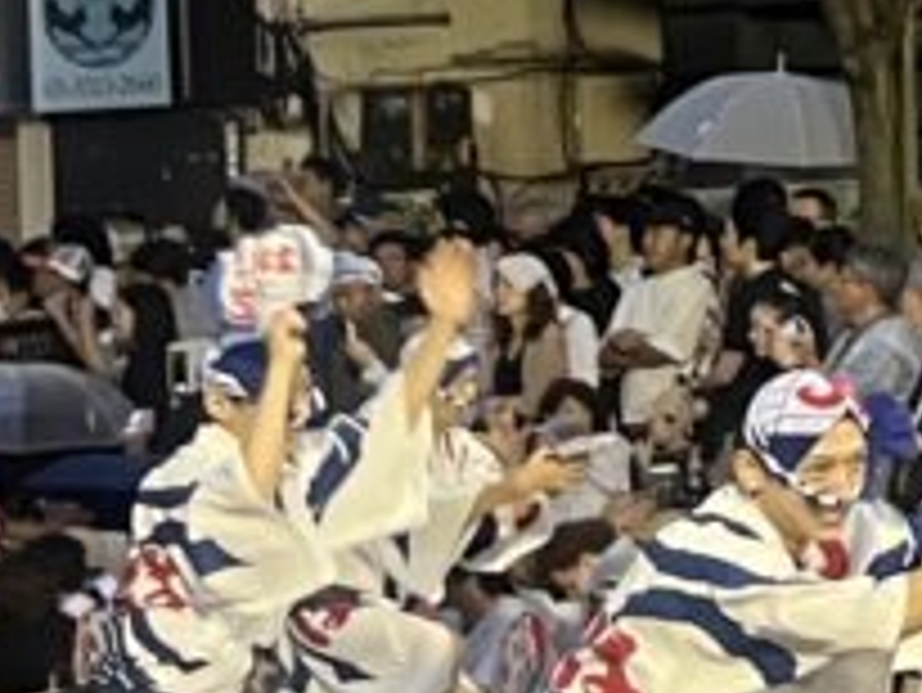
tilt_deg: +1.2
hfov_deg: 10.3
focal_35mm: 162
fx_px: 4317
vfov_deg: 9.1
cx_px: 2312
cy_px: -144
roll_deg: +3.1
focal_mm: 5.1
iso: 125
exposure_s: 1/50
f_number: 1.6
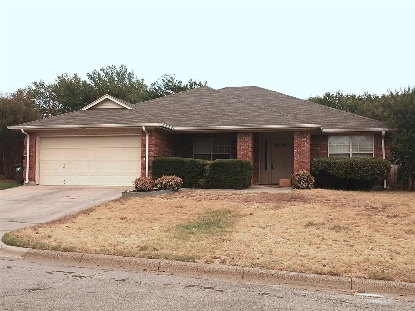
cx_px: 208
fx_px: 312
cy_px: 156
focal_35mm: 26
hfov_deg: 67.3
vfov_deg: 53.1
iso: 20
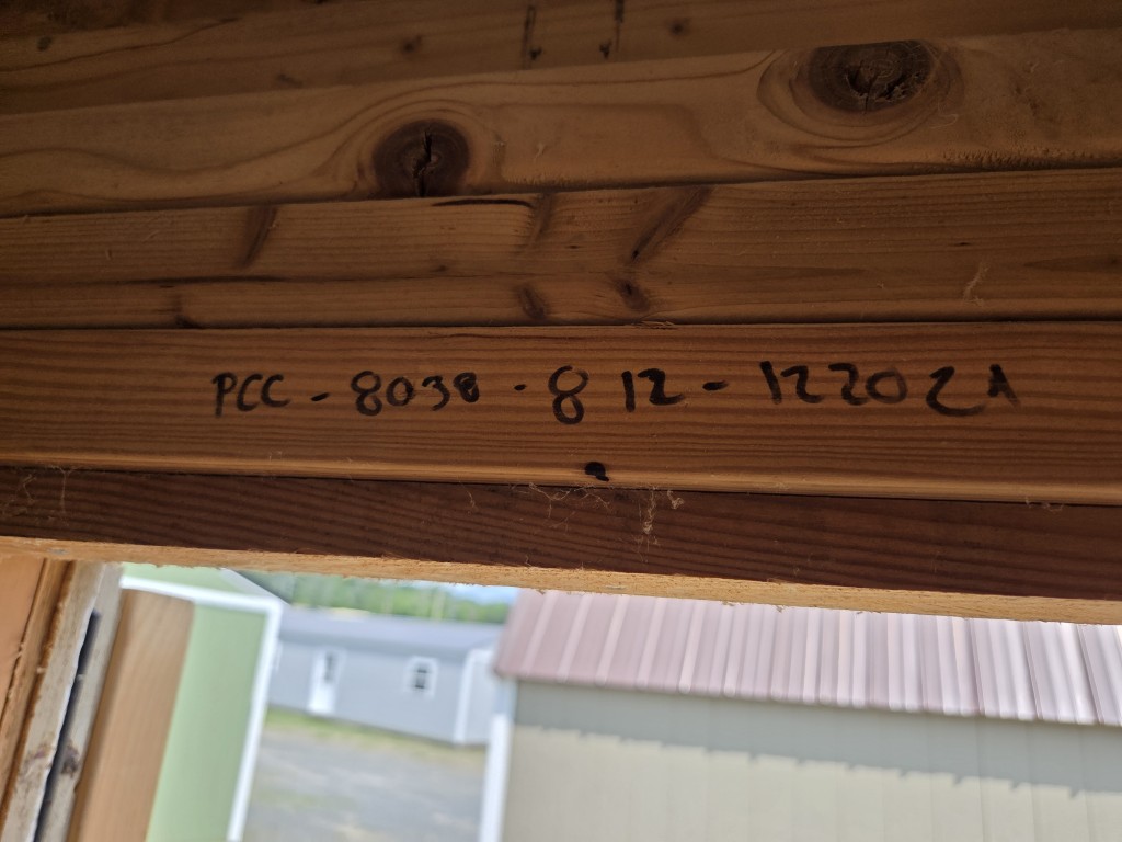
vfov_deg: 58.9
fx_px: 745
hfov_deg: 73.9
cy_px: 421
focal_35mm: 23
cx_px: 561
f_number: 1.8
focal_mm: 5.4
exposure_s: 1/1641
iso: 80
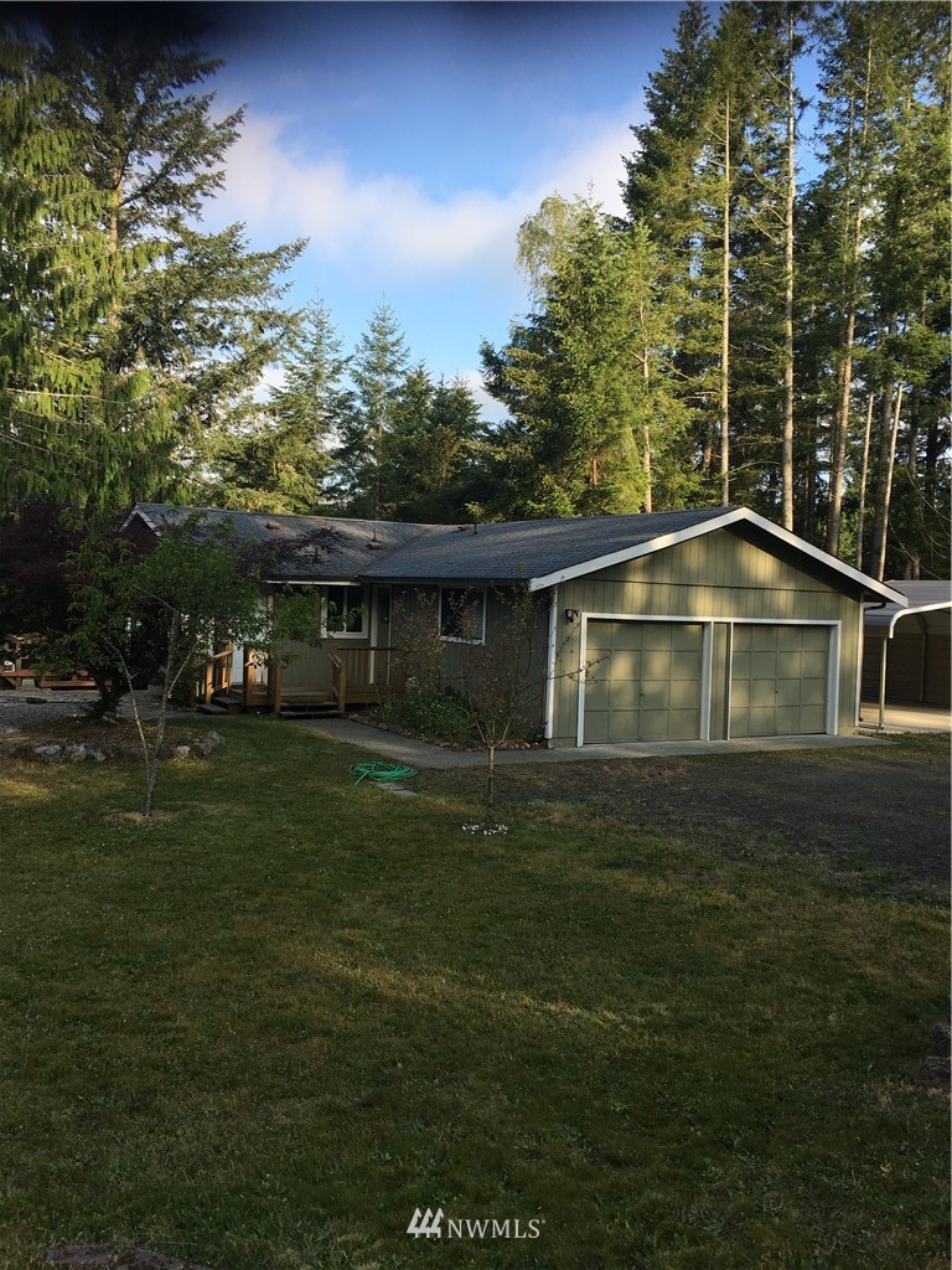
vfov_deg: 61.7
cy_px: 635
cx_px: 476
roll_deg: -1.4
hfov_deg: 48.2
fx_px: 1063
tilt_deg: -1.3
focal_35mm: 29
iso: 25
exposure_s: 1/545
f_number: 2.2
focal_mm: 4.15
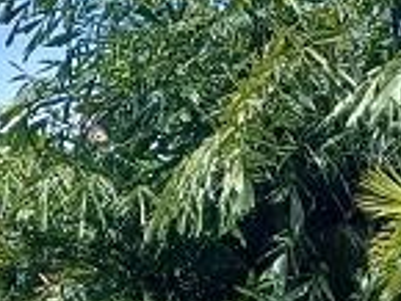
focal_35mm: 161
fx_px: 1867
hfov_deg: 12.2
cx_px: 380
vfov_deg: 8.2
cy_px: 798
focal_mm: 4.6
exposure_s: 1/282
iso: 32
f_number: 1.8
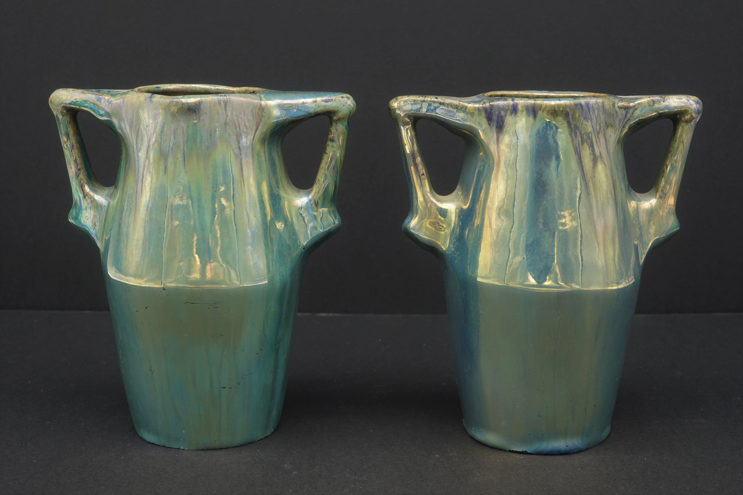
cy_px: 248
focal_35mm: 46
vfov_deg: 29.2
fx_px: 949
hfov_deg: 42.7
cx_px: 372
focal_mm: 46
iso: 100
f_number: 14
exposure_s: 1/5
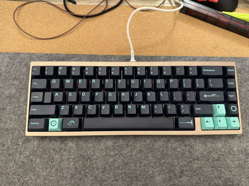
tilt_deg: -74.5
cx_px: 124
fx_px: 173
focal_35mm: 24
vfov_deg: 56.8
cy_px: 93
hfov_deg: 71.6
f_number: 1.78
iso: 800
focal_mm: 6.76
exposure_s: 1/50
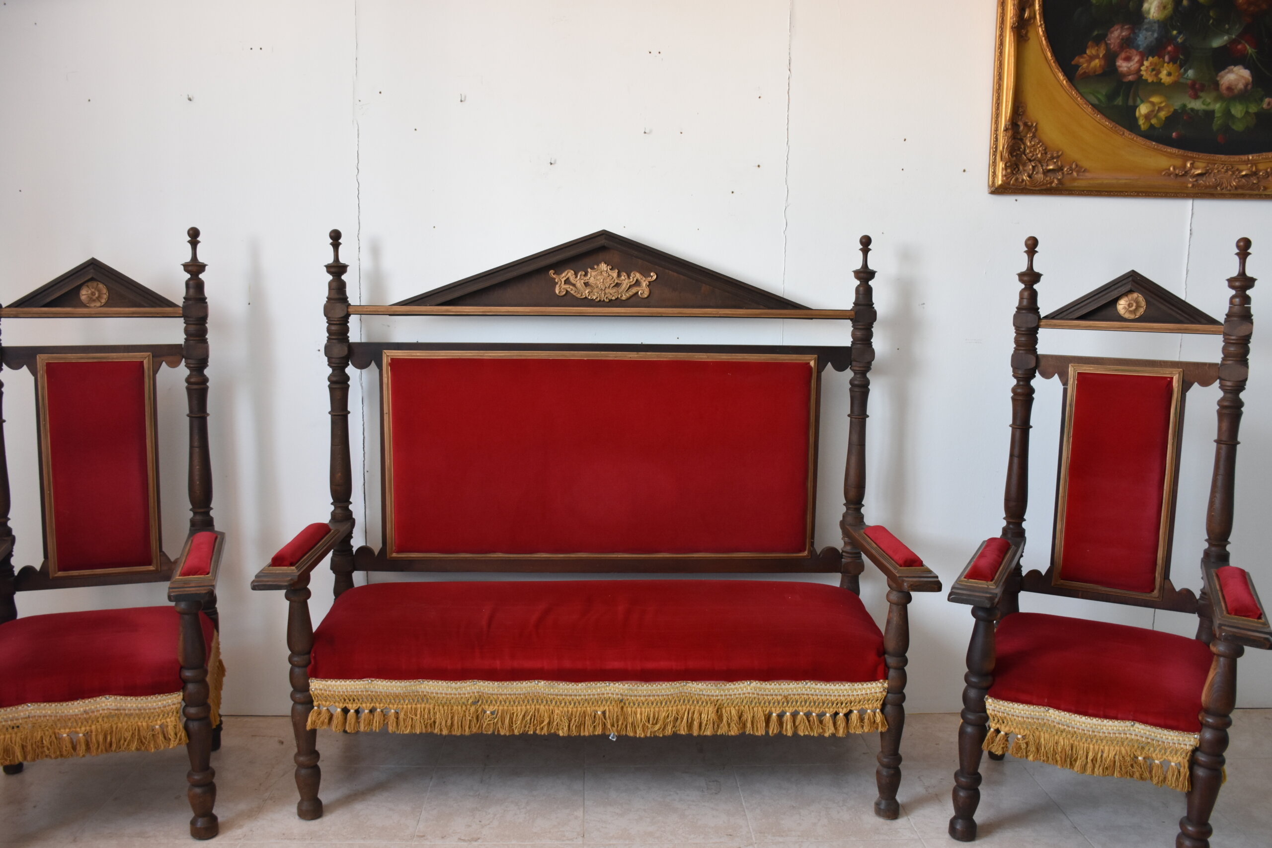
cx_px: 636
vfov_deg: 43.6
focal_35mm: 30
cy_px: 424
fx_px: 1060
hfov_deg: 61.9
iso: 800
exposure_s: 1/80
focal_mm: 20
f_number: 4.5
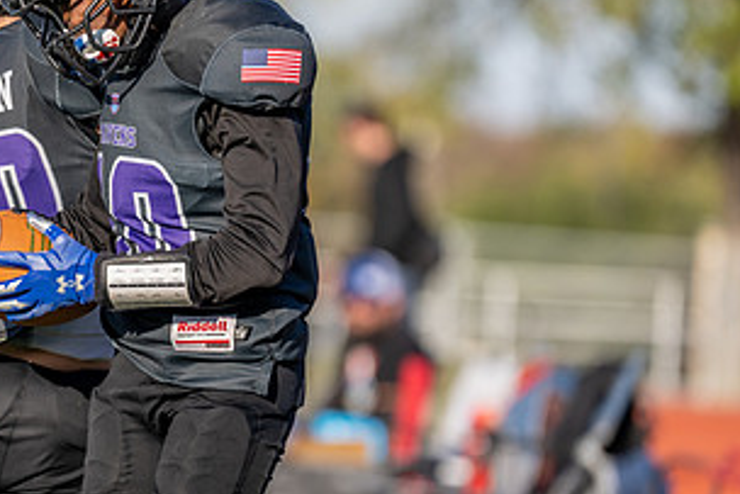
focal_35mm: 381
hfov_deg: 5.4
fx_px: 7835
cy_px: 322
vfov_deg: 3.6
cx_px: 163
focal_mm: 200
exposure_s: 1/1250
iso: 100
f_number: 2.8
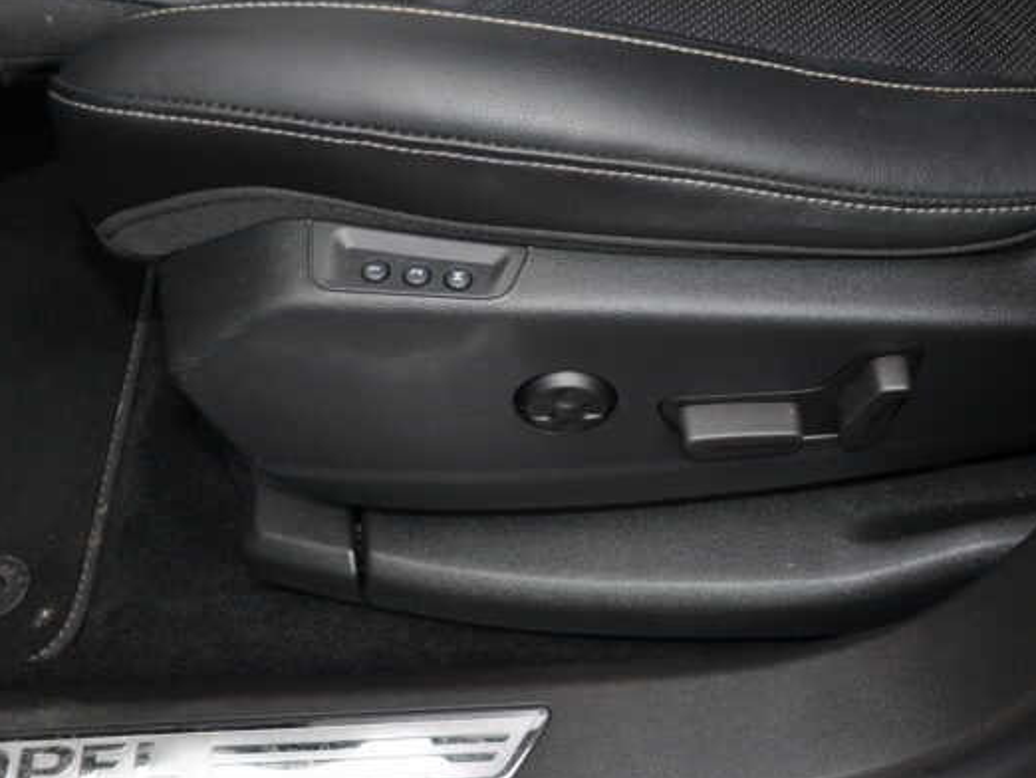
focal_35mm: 53
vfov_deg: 27.5
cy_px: 388
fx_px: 1587
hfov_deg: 36.1
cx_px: 576
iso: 200
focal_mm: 32
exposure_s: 1/200
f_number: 5
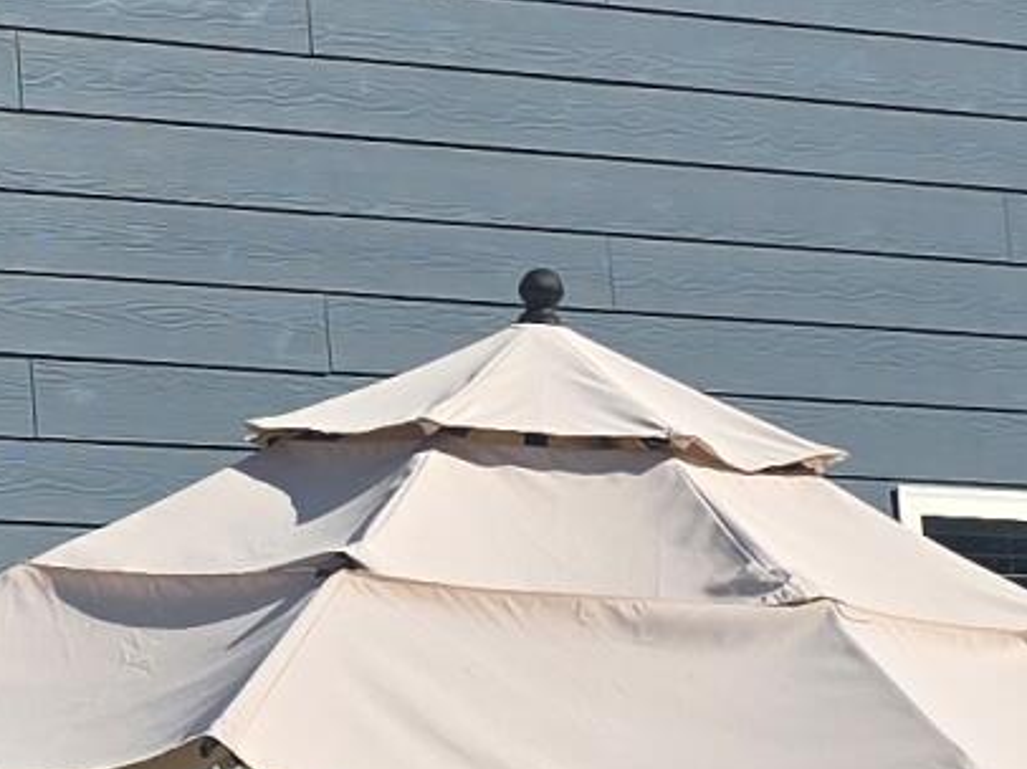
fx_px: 5041
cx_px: -309
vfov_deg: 8.7
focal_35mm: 170
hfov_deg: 11.3
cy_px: 43
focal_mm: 6.3
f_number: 1.7
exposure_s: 1/1225
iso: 12
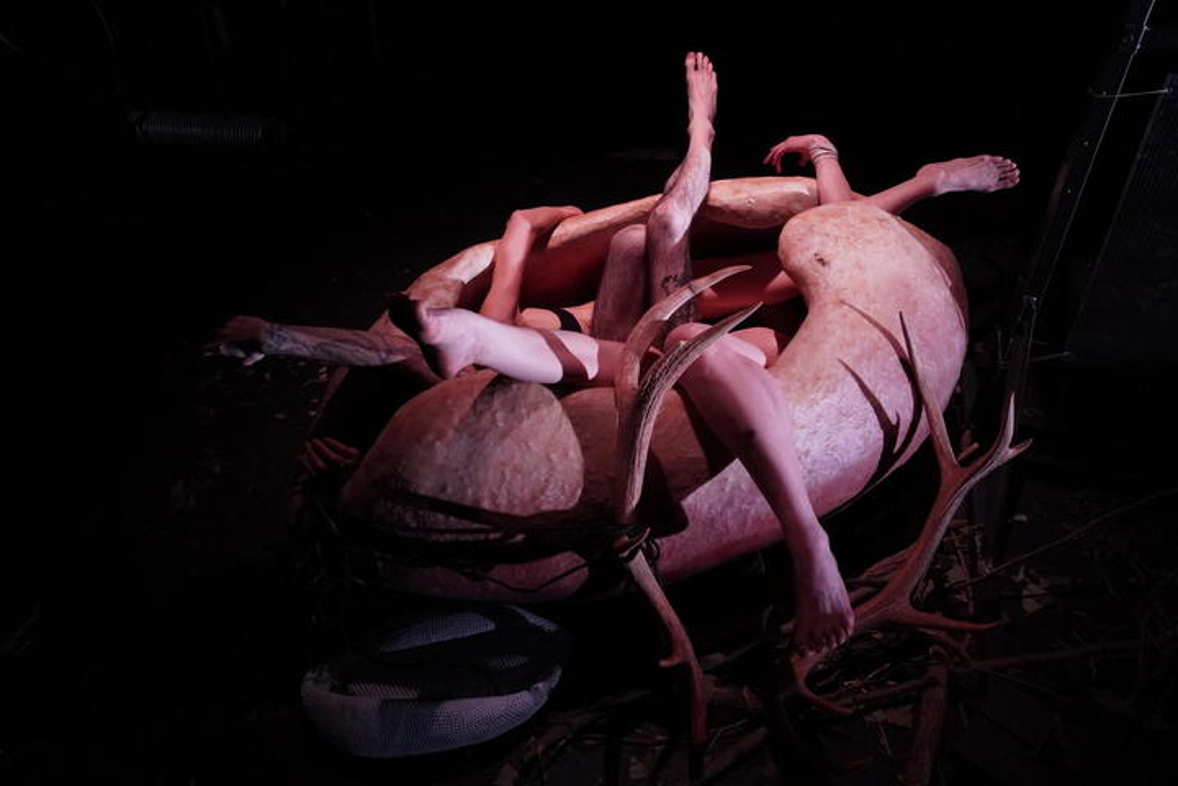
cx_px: 589
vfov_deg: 47.9
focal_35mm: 27
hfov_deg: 67.4
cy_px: 393
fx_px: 883
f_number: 3.5
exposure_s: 1/80
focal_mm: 18
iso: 2500
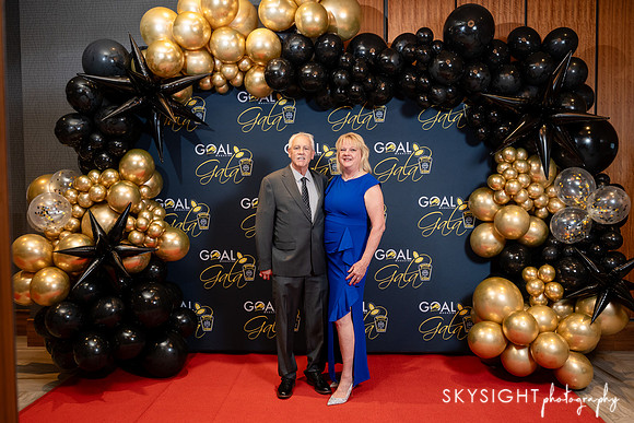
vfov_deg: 41.9
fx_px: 553
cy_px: 212
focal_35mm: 31
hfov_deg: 59.7
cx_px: 317
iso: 1000
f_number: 2.8
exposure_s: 1/200
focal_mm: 31
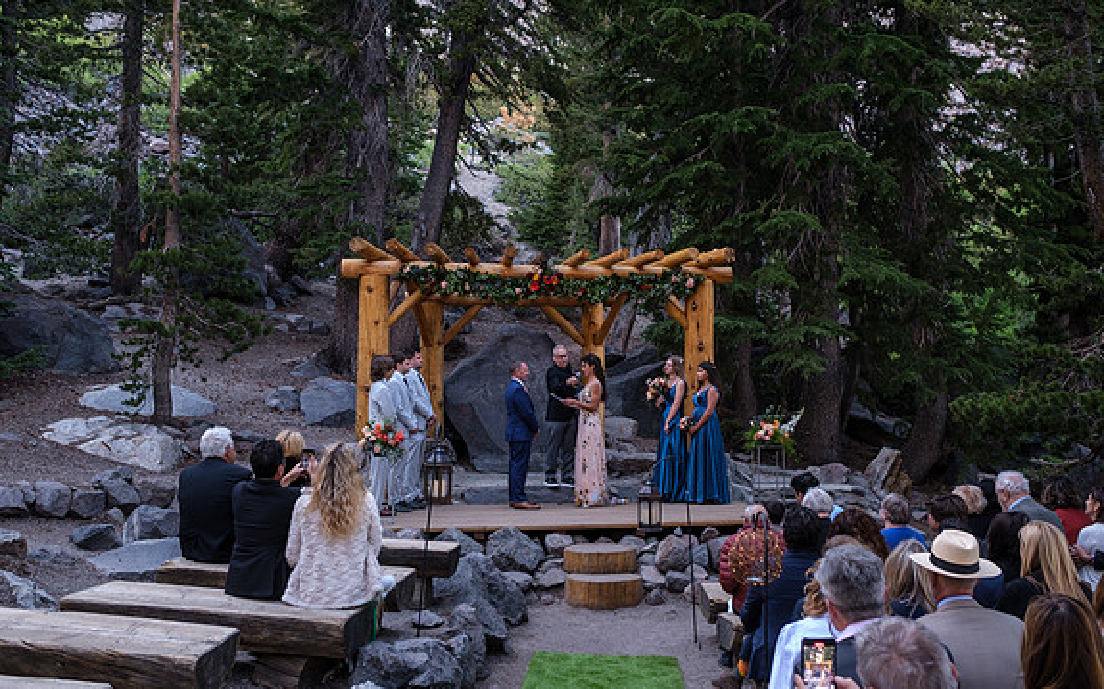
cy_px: 337
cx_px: 551
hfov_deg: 54.0
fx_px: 1083
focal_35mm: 36
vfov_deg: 35.3
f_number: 3.2
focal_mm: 23
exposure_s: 1/45
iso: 160
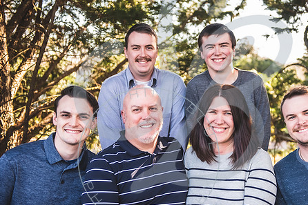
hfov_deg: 32.8
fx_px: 522
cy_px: 100
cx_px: 190
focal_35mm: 61
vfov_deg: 22.2
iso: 200
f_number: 2.8
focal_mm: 44
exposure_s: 1/250
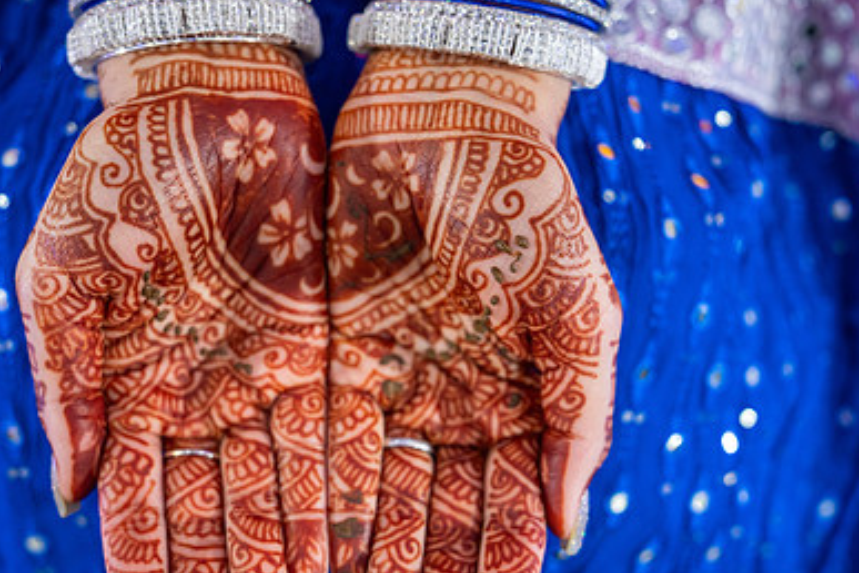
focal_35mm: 36
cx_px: 360
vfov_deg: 36.5
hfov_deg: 52.9
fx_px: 859
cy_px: 385
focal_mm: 24
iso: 1250
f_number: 2.8
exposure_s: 1/125
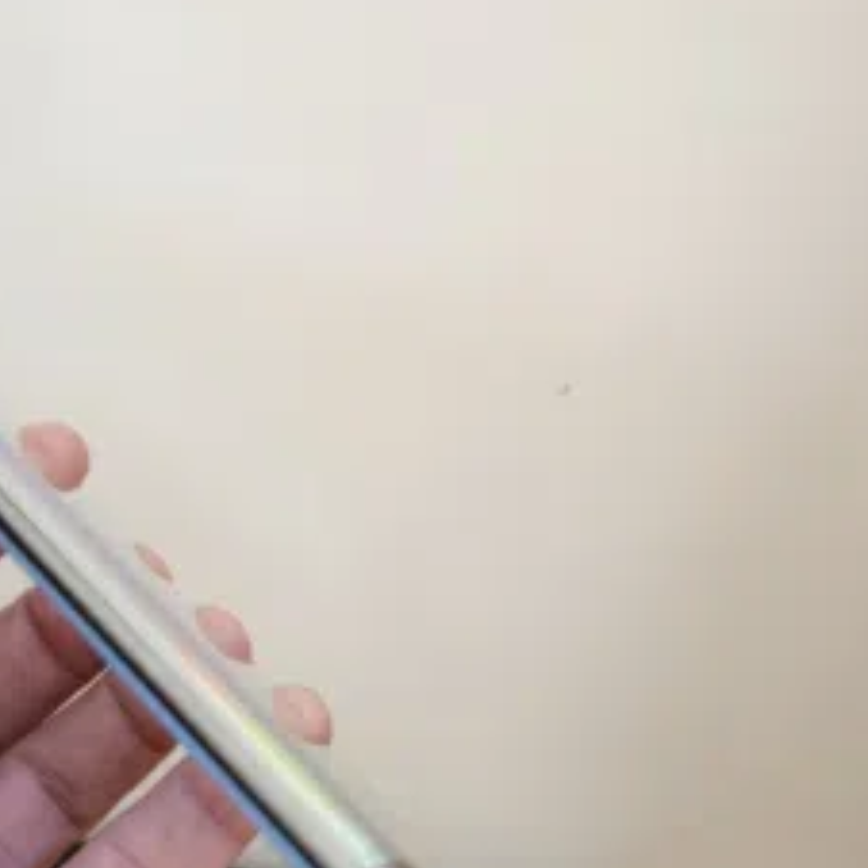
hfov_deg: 34.9
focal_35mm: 48
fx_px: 1362
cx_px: 273
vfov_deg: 35.4
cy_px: 451
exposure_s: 1/120
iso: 800
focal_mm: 5.4
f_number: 1.8
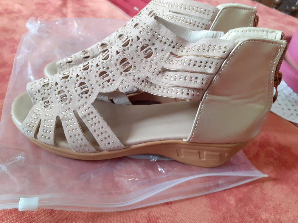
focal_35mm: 27
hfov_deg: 65.3
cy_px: 112
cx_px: 149
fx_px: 232
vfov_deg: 51.4
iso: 200
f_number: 1.9
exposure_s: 1/33
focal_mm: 3.6
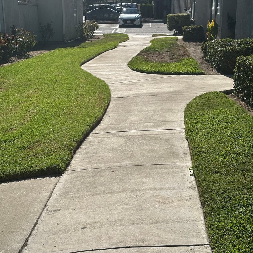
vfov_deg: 30.0
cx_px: 126
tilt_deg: -12.2
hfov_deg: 30.0
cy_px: 118
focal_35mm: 57
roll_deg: -0.1
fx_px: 471
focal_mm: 6.86
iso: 64
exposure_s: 1/7092
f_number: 1.78
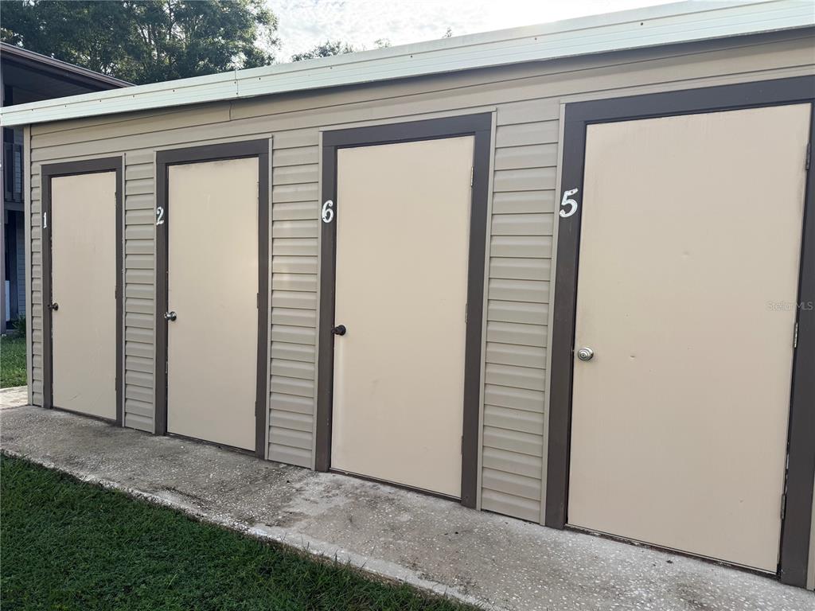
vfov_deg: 56.8
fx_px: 565
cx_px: 408
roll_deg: -2.0
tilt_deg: -4.9
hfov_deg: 71.6
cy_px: 306
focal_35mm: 24
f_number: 1.78
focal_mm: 6.76
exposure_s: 1/1339
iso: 80
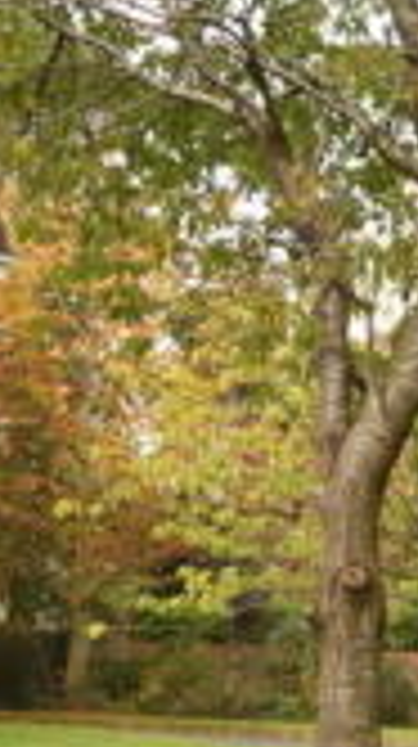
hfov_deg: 9.1
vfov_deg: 17.3
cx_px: 892
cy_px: 398
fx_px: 2451
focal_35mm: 124
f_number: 5.6
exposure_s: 1/125
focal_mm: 20
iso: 360
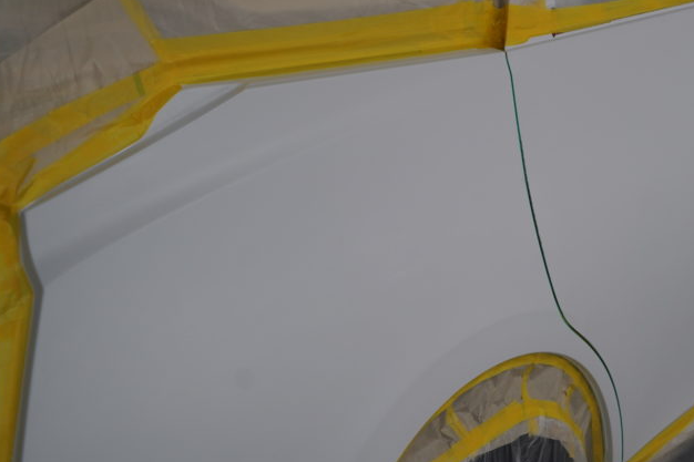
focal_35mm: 54
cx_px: 486
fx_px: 1041
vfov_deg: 25.0
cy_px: 198
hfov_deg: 36.3
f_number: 4.5
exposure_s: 1/160
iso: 400
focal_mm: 33
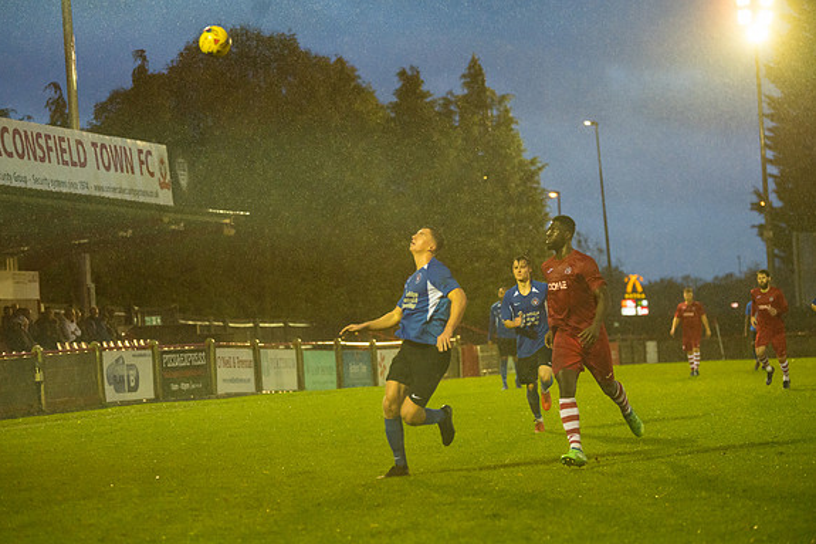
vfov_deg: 11.7
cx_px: 407
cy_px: 273
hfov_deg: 17.5
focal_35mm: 117
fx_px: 2651
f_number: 2.8
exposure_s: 1/1000
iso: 5000
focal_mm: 116
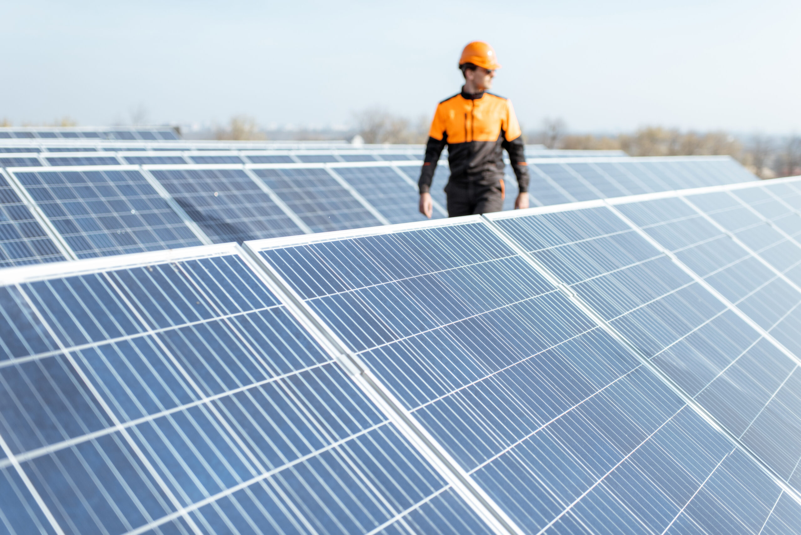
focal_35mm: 35
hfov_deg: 54.4
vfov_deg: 37.9
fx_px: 779
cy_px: 268
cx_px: 400
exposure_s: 1/4000
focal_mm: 35
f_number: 2.2
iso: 200
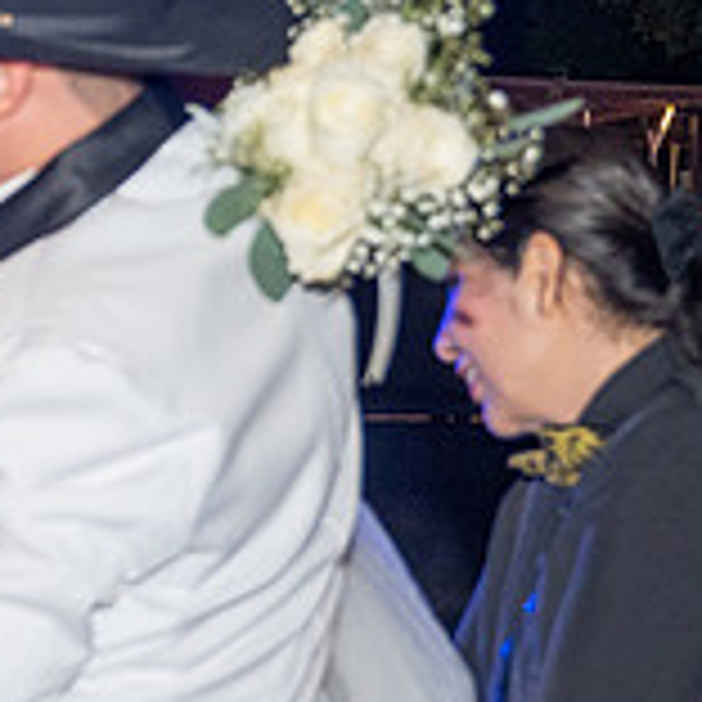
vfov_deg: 11.1
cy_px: 272
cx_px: -382
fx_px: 3625
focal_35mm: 158
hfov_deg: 10.6
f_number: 5.6
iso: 2500
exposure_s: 1/80
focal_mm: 50
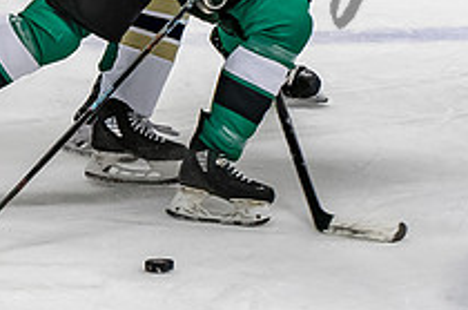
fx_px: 5979
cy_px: -116
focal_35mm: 461
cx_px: 77
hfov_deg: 4.5
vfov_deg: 3.0
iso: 2500
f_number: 4
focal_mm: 80
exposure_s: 1/800
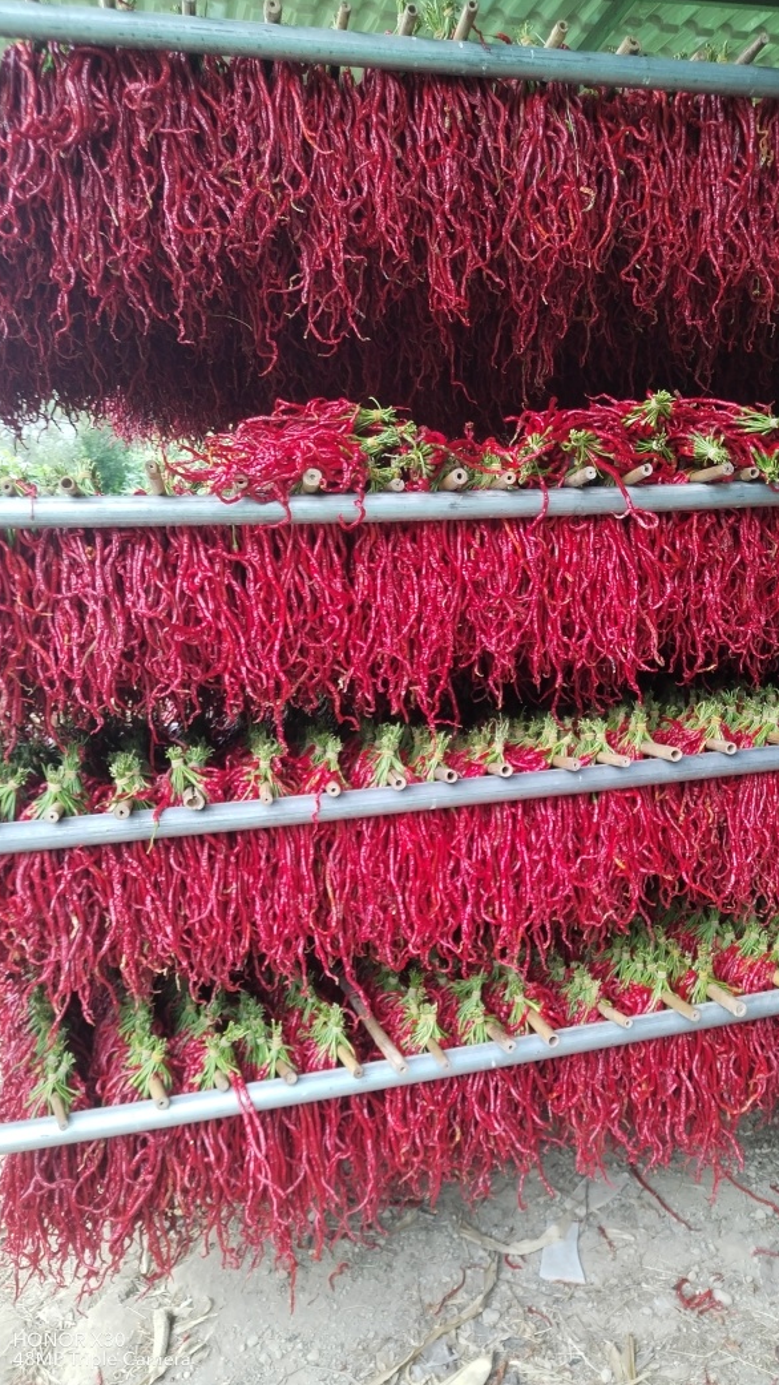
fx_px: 1065
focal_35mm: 29
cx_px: 468
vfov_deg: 66.1
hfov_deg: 40.0
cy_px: 696
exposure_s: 1/50
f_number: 1.8
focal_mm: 4.75
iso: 208
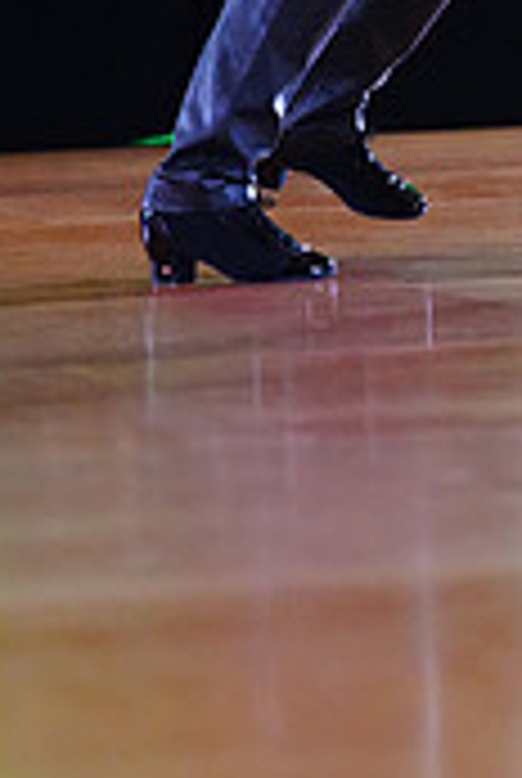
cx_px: 700
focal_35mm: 288
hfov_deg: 4.8
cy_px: -486
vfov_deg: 7.0
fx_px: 6239
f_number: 2.8
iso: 6400
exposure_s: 1/400
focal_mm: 86
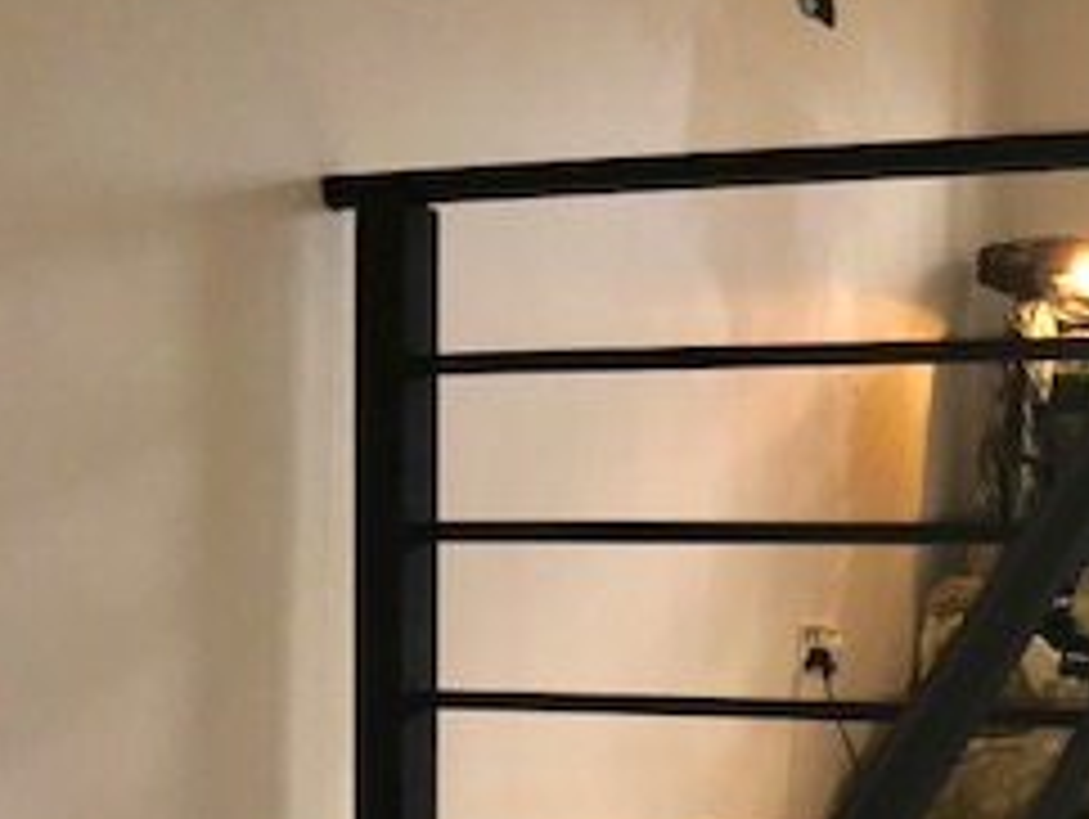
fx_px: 2330
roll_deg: -1.3
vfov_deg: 19.4
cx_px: 1256
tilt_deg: -2.1
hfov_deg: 24.2
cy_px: 806
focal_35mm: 74
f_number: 1.8
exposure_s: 1/33
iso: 40
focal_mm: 3.99
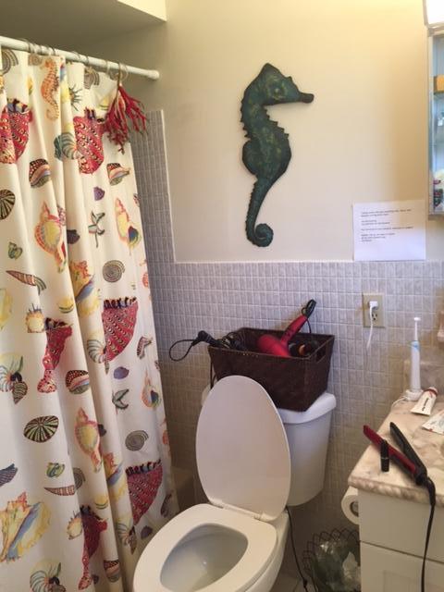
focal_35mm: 29
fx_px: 496
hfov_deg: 48.2
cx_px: 222
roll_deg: +3.9
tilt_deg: -10.2
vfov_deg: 61.7
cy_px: 296
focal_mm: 4.15
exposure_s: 1/30
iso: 80
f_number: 2.2
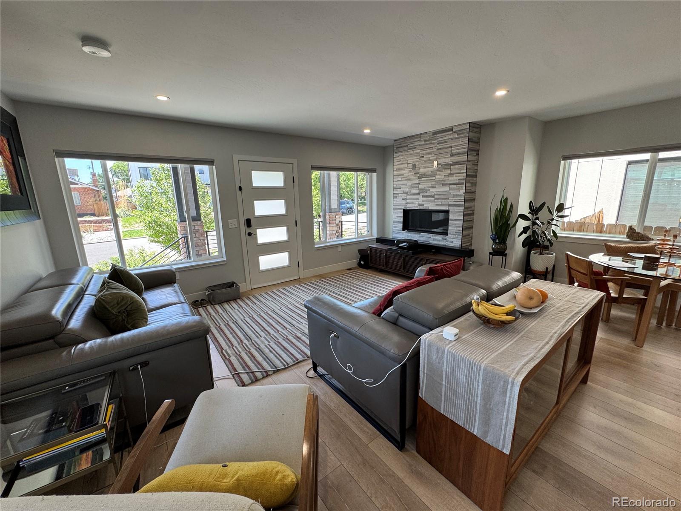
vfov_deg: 85.7
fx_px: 275
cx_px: 340
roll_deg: +1.2
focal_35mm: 14
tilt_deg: -12.8
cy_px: 256
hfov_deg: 102.1
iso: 125
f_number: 2.2
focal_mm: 2.22
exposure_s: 1/120
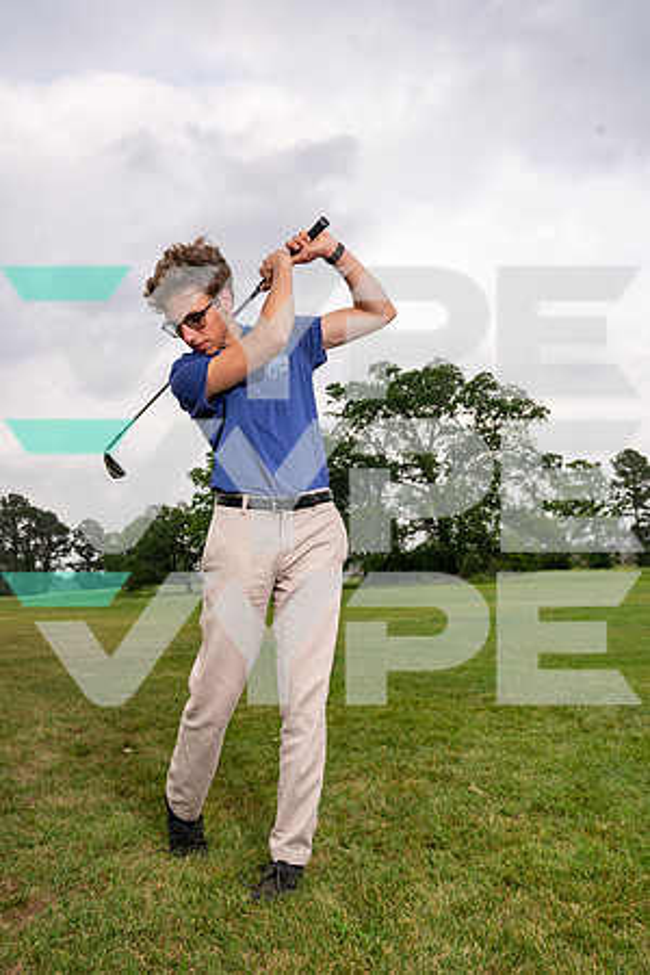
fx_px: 921
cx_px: 325
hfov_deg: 38.9
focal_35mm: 34
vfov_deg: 55.8
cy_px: 488
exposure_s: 1/250
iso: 100
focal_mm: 34
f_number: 8
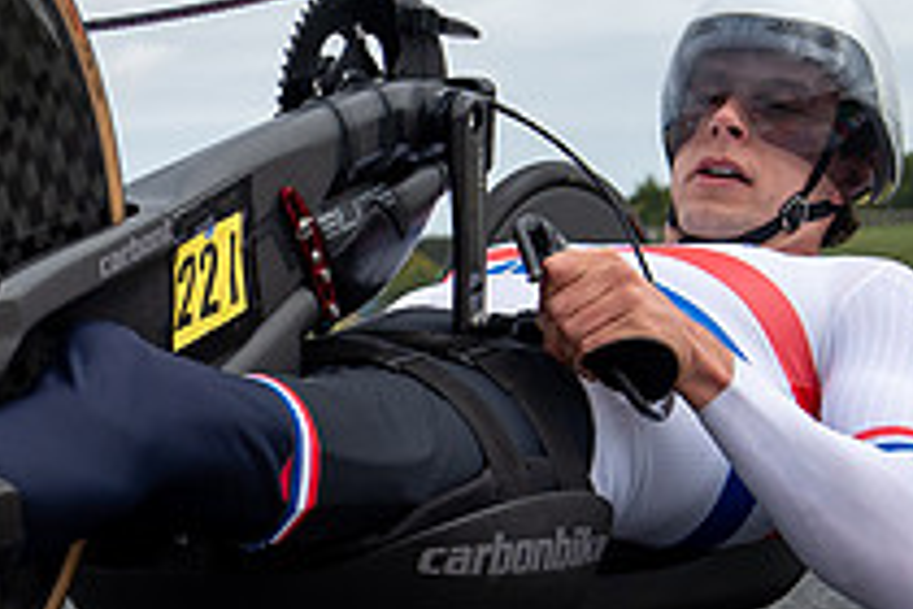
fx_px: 4134
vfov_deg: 8.3
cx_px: 121
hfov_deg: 12.5
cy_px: 736
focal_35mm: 163
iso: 100
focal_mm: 30
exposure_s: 1/1000
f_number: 3.5
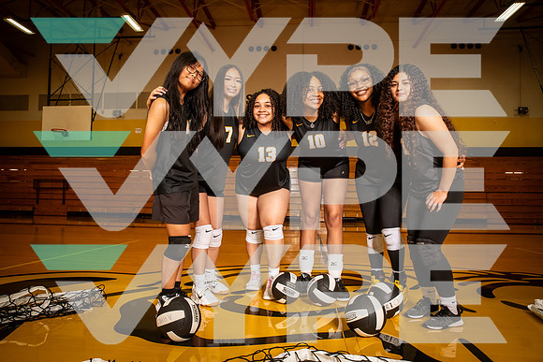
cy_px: 181
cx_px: 272
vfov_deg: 49.6
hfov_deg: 69.4
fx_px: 392
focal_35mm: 26
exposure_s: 1/320
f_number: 7.1
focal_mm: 26
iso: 800
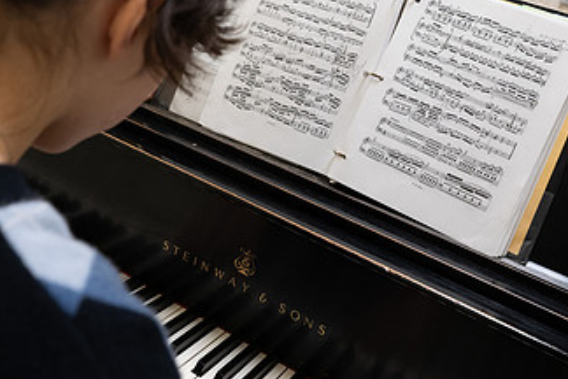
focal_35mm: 43
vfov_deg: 30.8
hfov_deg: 45.4
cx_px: 265
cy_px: 111
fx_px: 678
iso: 2000
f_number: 4.5
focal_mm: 24
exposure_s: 1/160
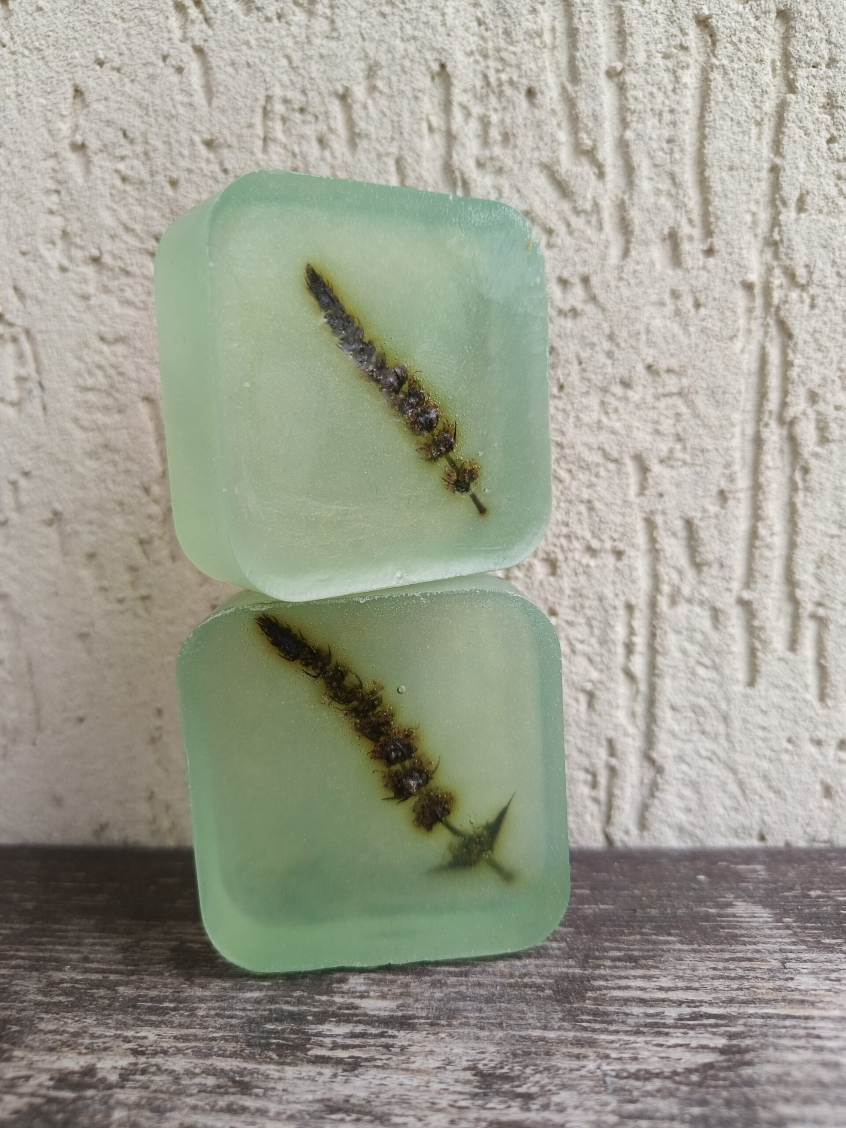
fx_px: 782
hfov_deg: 56.8
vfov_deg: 71.6
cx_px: 423
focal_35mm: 24
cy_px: 564
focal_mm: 5.59
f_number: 1.8
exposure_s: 1/50
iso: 320
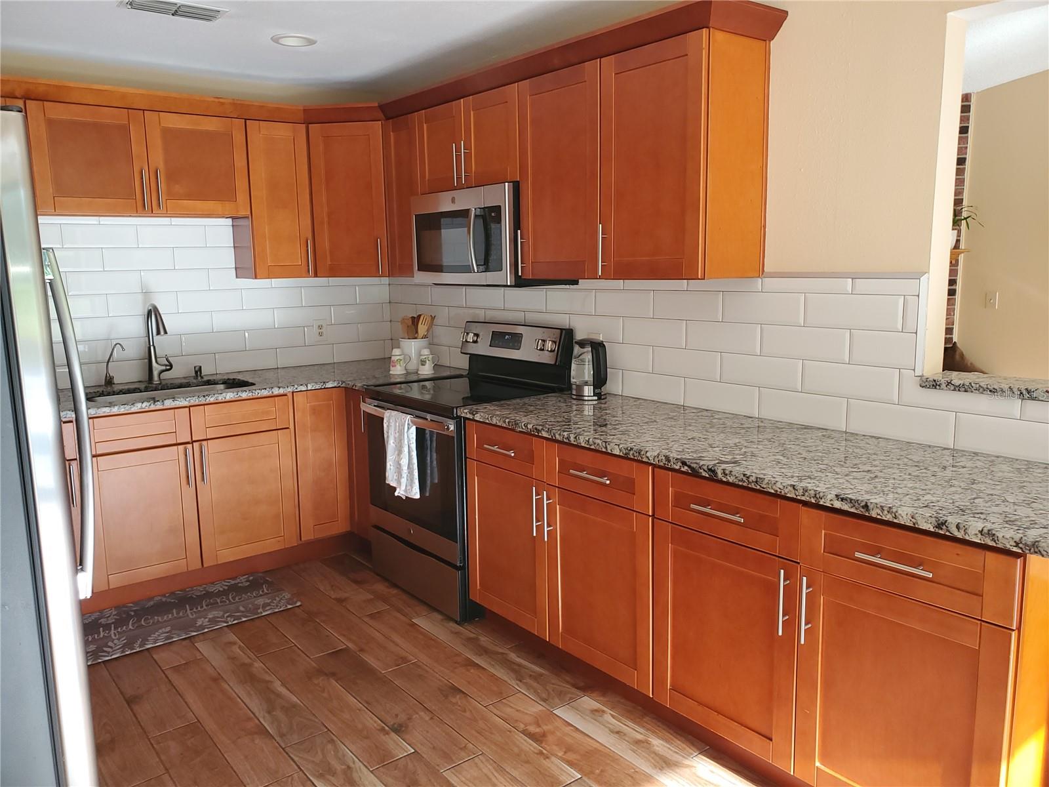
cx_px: 524
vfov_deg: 53.1
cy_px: 394
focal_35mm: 26
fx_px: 788
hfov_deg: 67.3
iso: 64
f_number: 2.4
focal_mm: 4.3
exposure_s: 1/60
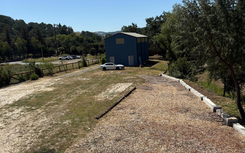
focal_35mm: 37
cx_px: 123
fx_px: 247
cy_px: 98
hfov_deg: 52.8
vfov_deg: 34.2
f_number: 1.6
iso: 50
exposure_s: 1/4950
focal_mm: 5.96
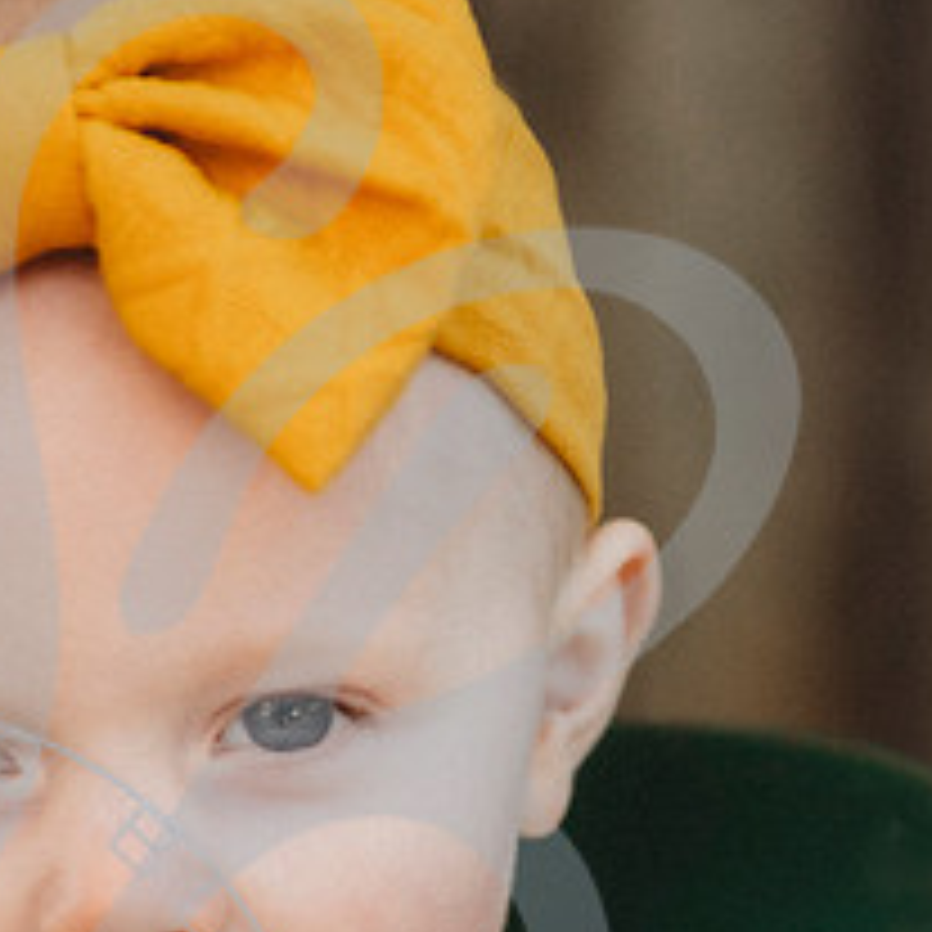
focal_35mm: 177
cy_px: 841
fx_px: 5392
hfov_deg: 9.8
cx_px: 86
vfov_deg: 9.8
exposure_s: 1/320
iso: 100
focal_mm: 70
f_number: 2.8
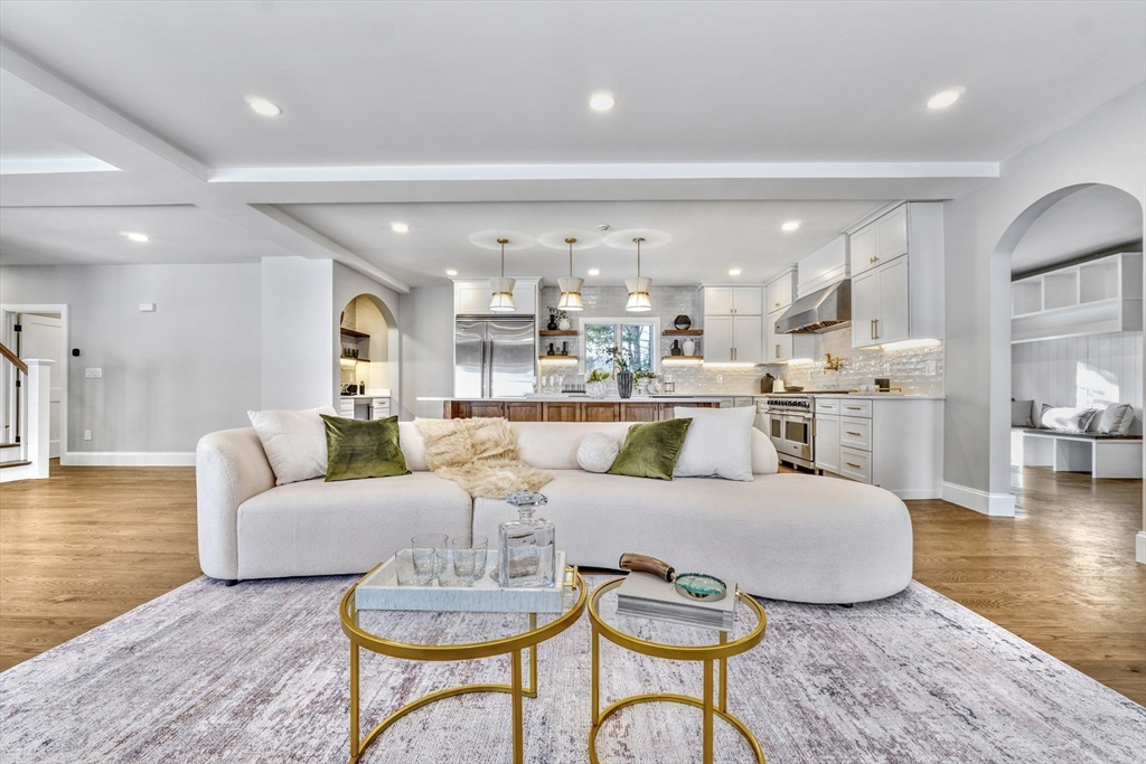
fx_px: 478
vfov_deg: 77.3
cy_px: 382
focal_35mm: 15
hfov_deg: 100.4
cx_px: 573
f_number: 9
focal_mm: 10
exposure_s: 1/2
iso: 125
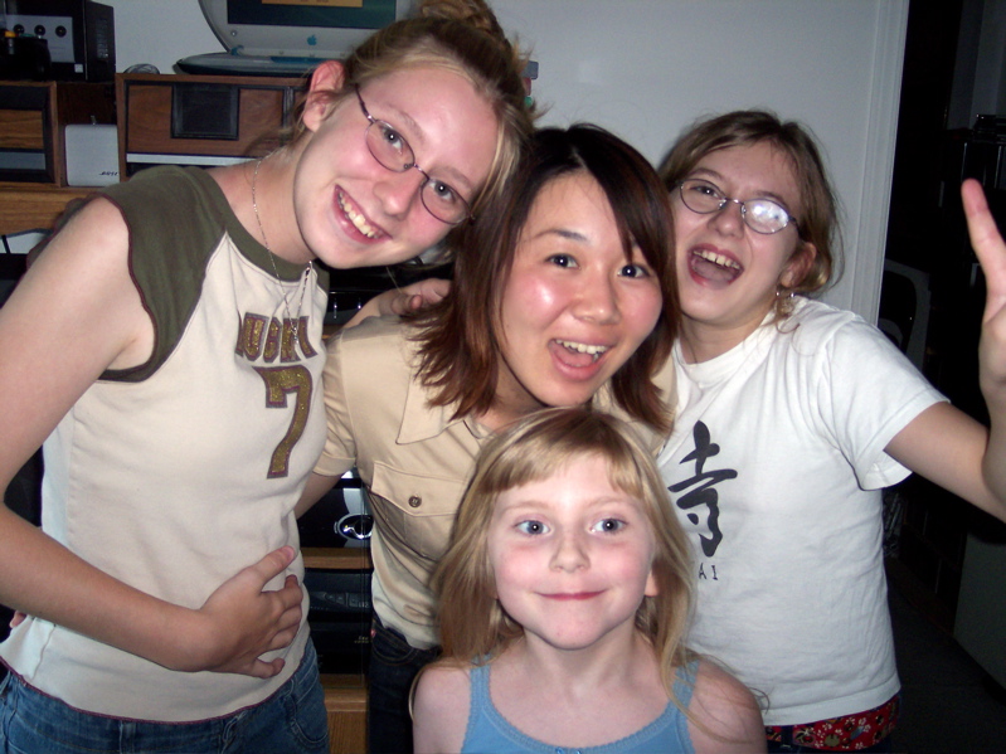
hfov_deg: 49.0
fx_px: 1104
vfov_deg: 37.7
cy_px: 377
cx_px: 503
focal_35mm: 38
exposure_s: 1/30
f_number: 2.8
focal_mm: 8
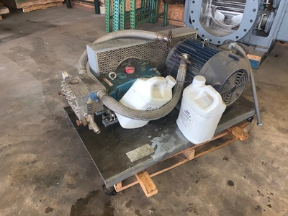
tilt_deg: -36.2
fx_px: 216
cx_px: 144
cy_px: 108
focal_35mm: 26
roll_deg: -0.4
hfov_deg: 67.3
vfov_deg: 53.1
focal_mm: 4.25
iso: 32
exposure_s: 1/15
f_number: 1.8
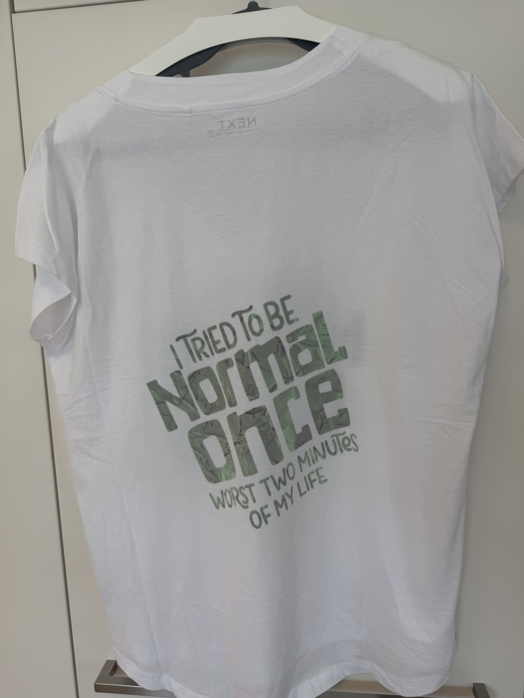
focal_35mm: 24
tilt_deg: -8.8
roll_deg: +2.0
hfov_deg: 56.8
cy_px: 349
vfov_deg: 71.6
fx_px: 484
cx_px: 262
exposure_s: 1/121
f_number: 1.78
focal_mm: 6.76
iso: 50
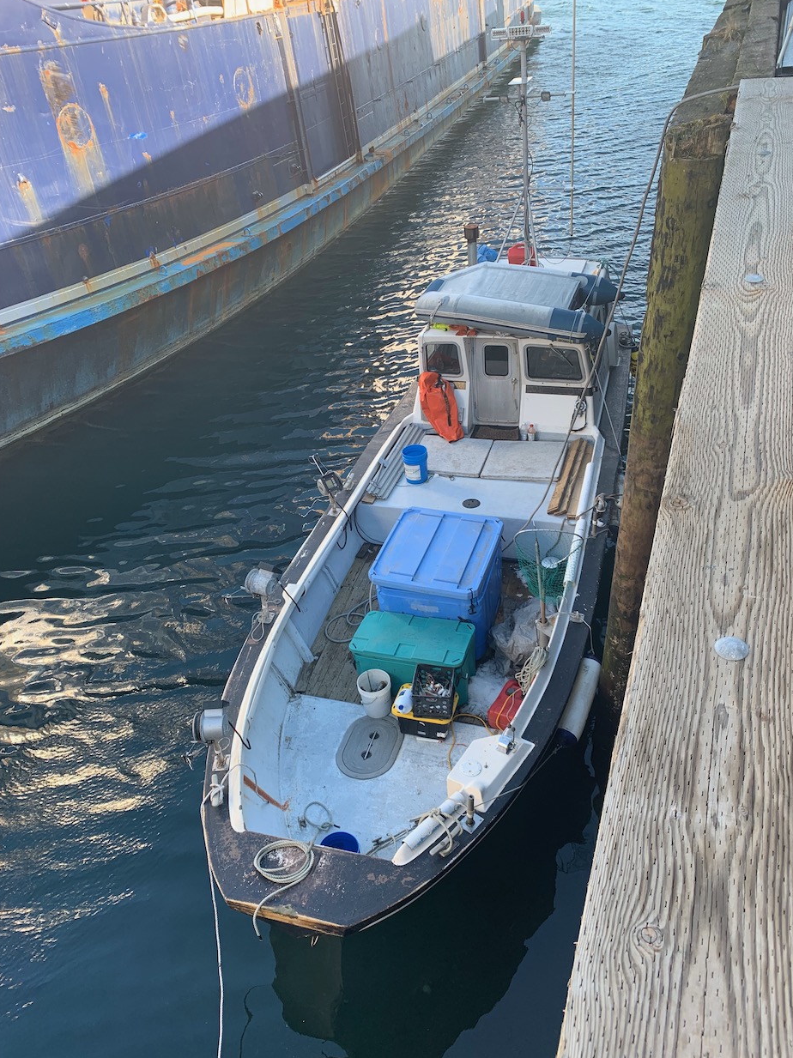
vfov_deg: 65.3
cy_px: 537
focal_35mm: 27
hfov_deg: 51.3
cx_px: 409
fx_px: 825
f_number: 1.8
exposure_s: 1/144
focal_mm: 4.25
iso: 25
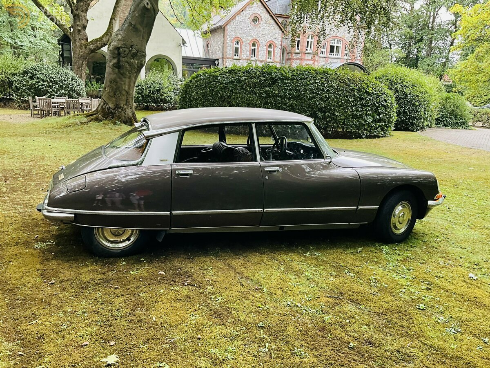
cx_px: 245
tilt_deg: -13.0
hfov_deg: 61.7
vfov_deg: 48.2
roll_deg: -4.6
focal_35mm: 29
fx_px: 411
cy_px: 184
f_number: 1.8
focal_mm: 3
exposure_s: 1/122
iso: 64
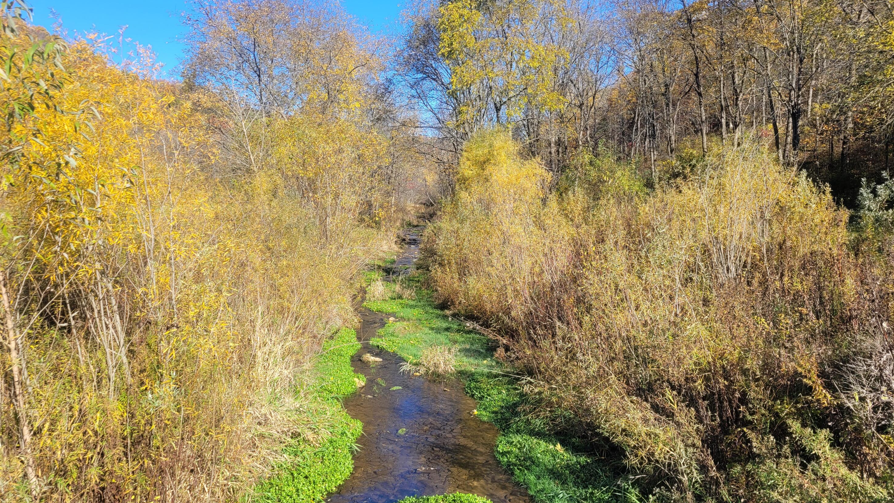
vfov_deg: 40.1
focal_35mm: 29
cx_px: 454
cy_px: 284
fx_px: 687
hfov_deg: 66.1
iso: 40
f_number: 1.8
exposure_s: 1/1067
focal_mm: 5.4
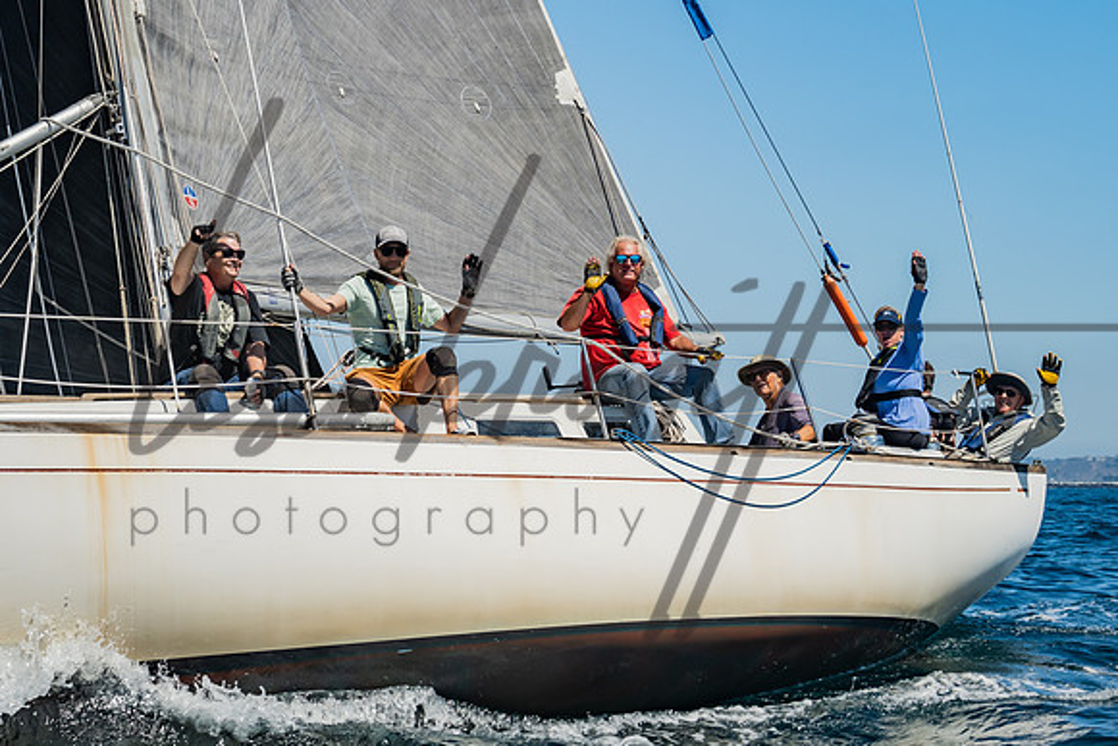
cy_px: 252
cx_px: 437
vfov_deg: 12.8
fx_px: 3313
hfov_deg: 19.1
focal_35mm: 107
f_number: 6.3
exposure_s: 1/640
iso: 160
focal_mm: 62
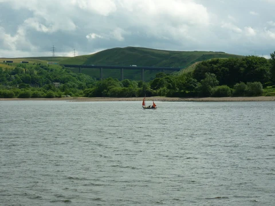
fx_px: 850
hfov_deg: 18.4
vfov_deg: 13.8
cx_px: 138
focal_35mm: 107
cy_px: 103
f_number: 5.1
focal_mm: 17.7
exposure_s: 1/640
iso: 80
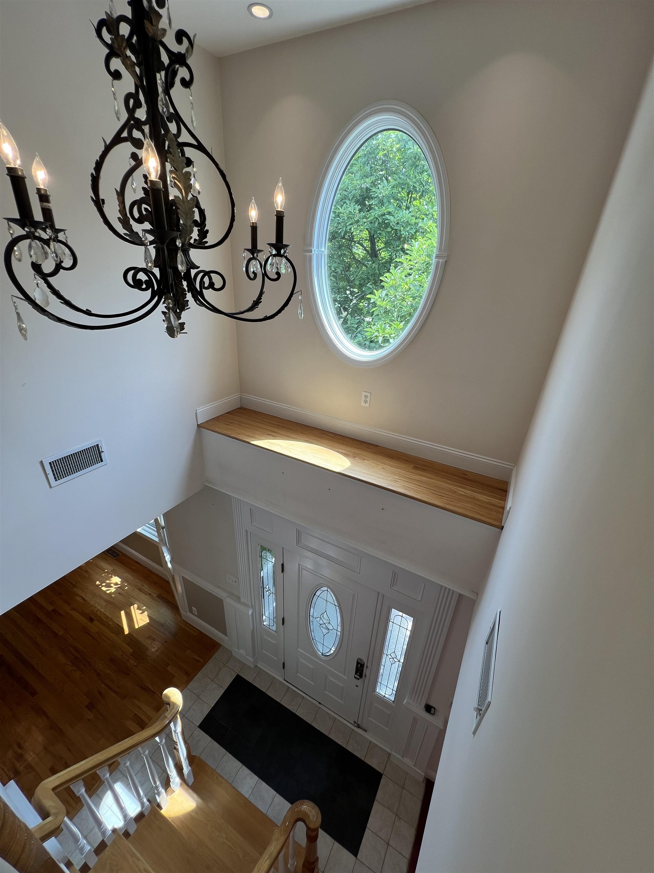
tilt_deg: -26.5
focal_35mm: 13
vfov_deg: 106.2
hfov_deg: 89.9
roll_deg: -2.7
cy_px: 436
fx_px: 327
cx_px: 327
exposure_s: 1/120
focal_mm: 1.57
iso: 32
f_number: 1.8
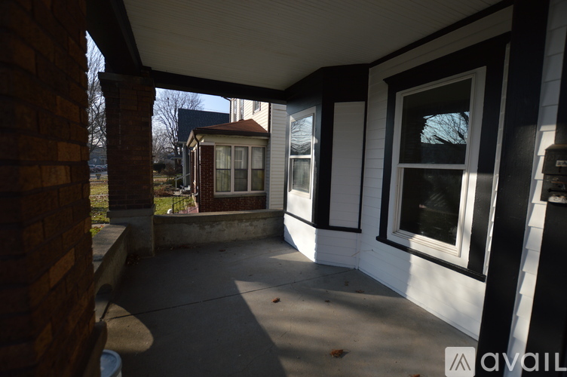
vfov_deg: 77.2
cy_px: 188
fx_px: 236
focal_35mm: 15
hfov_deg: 100.4
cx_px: 284
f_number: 3.5
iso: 100
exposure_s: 1/1000
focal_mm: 10
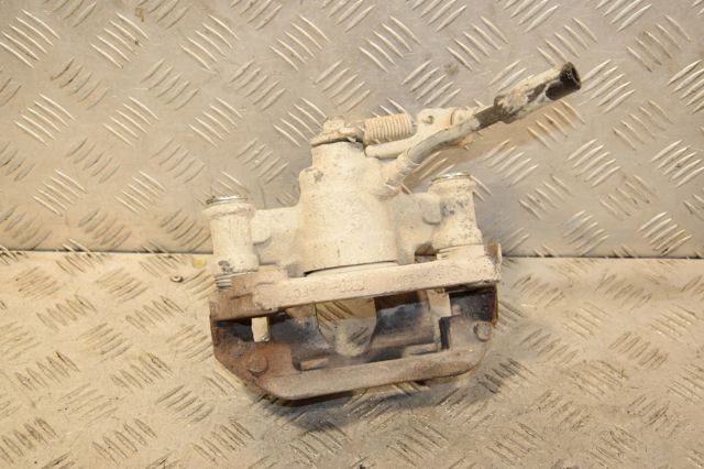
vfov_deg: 22.6
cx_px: 352
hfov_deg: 33.4
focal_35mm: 60
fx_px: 1173
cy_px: 234
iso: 800
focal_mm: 40
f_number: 6.3
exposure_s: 1/200
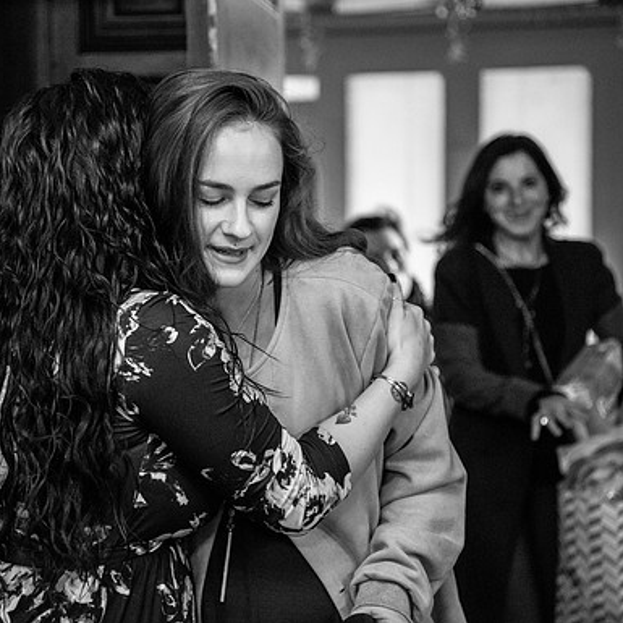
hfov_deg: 17.3
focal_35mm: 100
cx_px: 201
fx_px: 2036
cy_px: 312
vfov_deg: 17.4
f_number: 4
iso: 3200
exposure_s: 1/200
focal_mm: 78
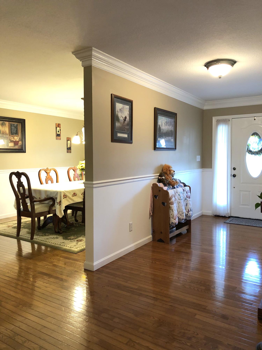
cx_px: 131
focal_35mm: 28
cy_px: 175
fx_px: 283
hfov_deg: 49.7
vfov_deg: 63.4
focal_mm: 4
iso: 64
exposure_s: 1/15
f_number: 1.8
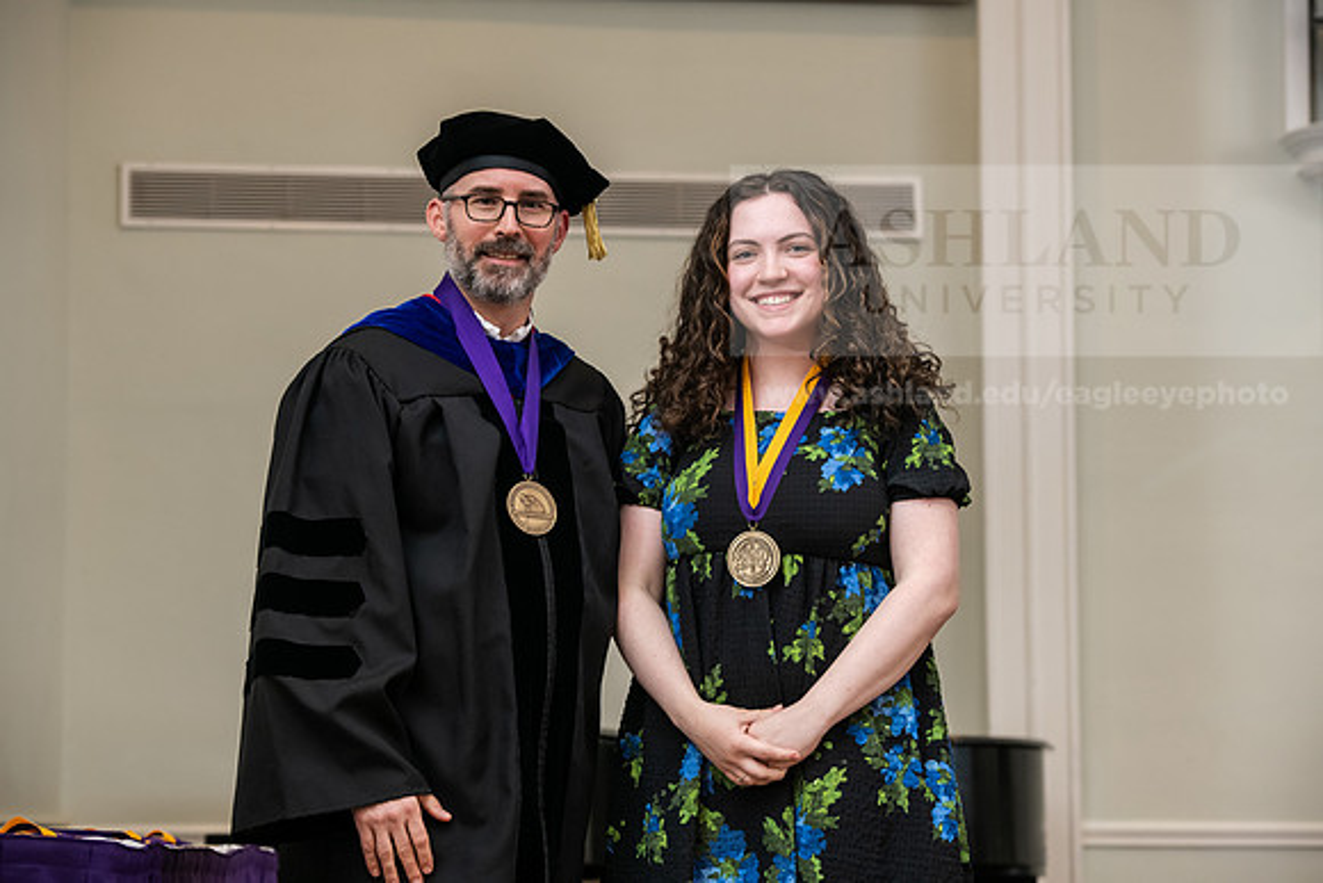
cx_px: 662
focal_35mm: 105
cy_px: 442
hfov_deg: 19.5
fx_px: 3859
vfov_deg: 13.0
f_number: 5
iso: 1600
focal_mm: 105
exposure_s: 1/200
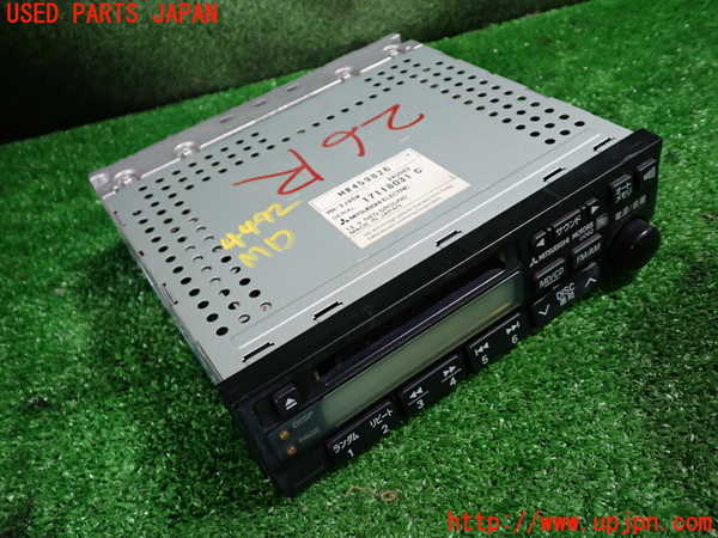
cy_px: 269
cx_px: 359
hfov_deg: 60.0
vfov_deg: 46.8
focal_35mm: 30
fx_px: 622
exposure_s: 1/30
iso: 200
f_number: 2.3
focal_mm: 5.4
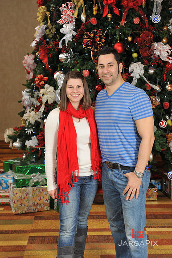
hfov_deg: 22.6
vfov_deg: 33.4
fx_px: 430
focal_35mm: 60
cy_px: 129
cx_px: 86
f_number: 6.3
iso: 1600
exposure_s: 1/100
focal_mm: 60
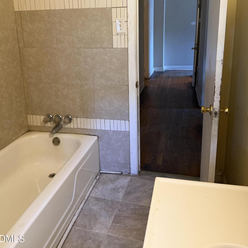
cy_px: 85
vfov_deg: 54.6
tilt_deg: -13.8
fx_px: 235
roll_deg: +1.0
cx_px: 125
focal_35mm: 29
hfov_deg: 55.6
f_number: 1.78
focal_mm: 6.76
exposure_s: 1/60
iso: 250
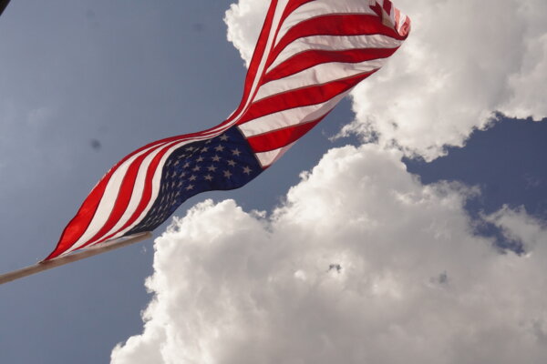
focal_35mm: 42
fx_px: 638
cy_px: 182
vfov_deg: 31.9
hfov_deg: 46.4
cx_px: 274
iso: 1000
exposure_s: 1/4000
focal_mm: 28
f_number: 9
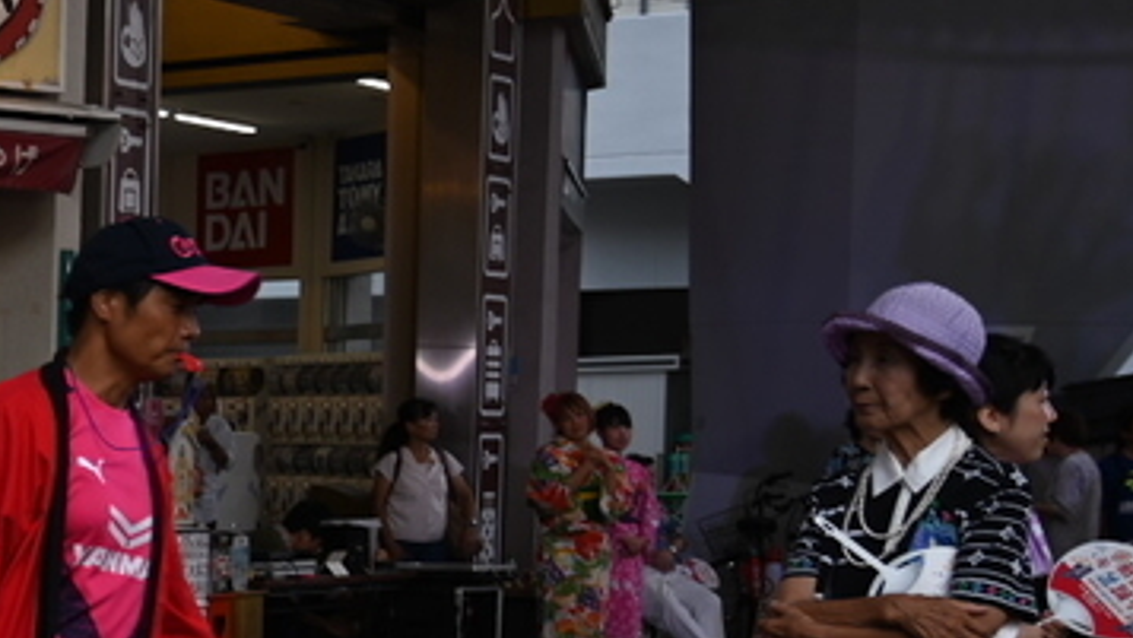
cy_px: 657
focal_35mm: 104
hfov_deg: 17.5
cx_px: -765
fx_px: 3118
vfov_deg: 11.5
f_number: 4
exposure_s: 1/60
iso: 100
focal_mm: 29.5
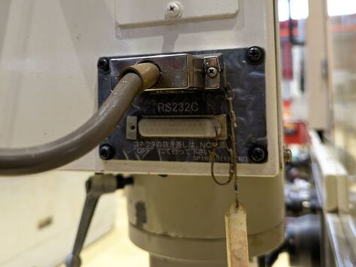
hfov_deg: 53.9
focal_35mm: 34
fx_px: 350
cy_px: 93
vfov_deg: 41.3
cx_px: 163
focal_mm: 5.43
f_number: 1.89
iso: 856
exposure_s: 1/50
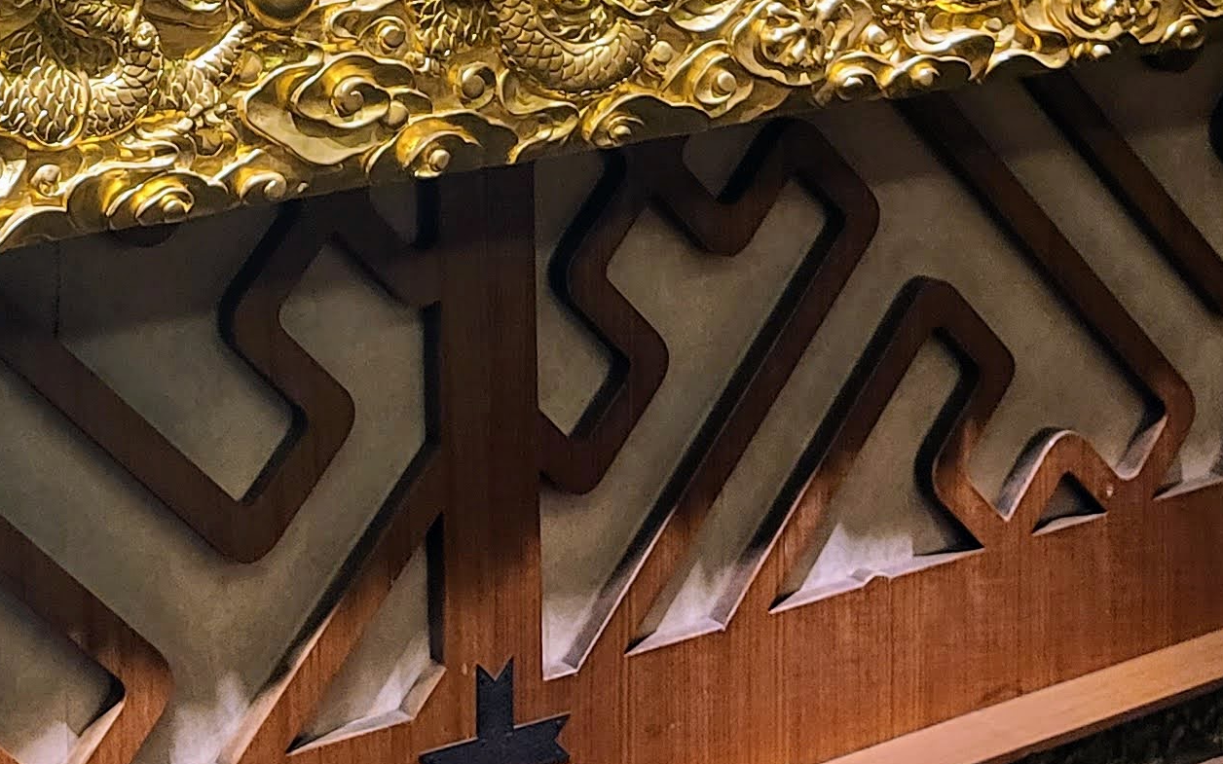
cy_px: -346
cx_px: 176
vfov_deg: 15.1
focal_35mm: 81
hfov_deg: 24.9
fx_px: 2700
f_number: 1.8
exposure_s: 1/100
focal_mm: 5
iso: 250
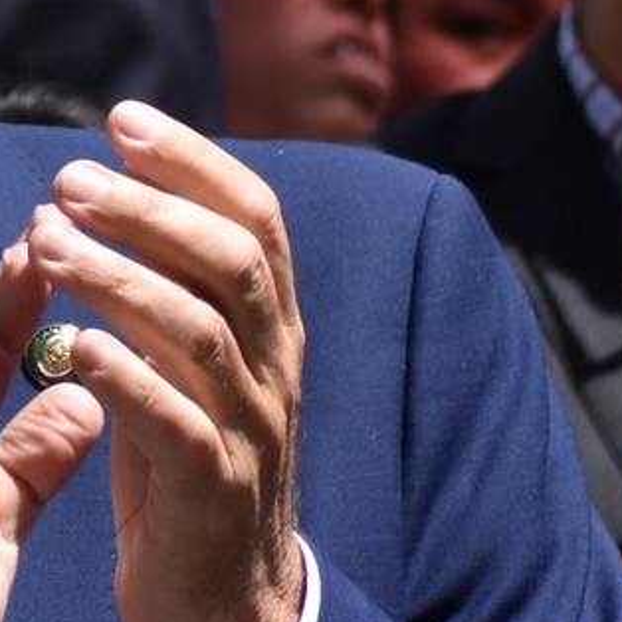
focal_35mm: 580
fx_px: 11791
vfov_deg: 3.0
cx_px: -872
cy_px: 299
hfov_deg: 3.0
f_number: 4.2
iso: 100
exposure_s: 1/1000
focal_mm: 62
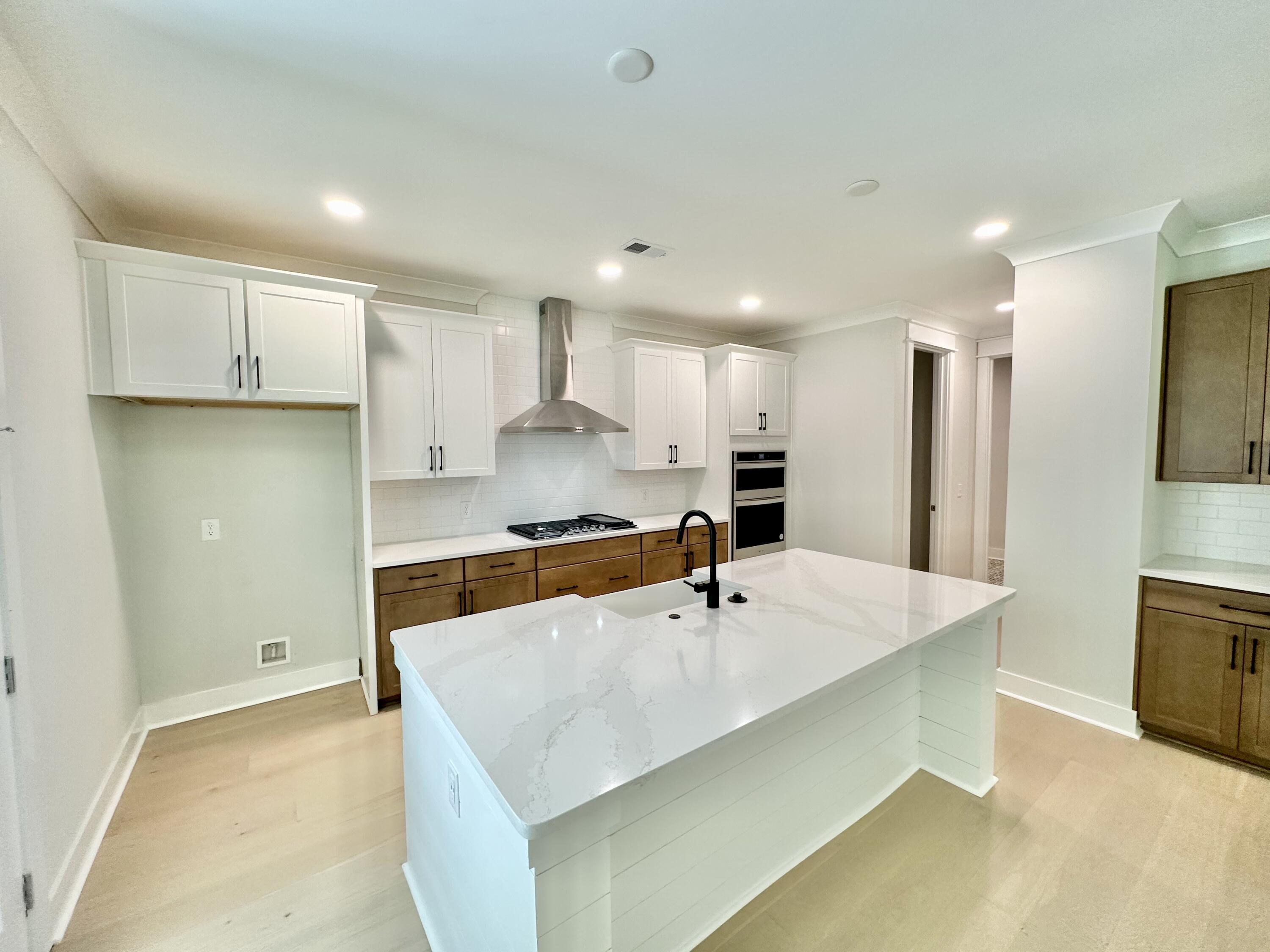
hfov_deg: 102.1
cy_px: 476
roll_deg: +0.9
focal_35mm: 14
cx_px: 635
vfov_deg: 85.7
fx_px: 514
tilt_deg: -3.8
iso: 200
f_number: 2.2
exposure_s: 1/120
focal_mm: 2.22
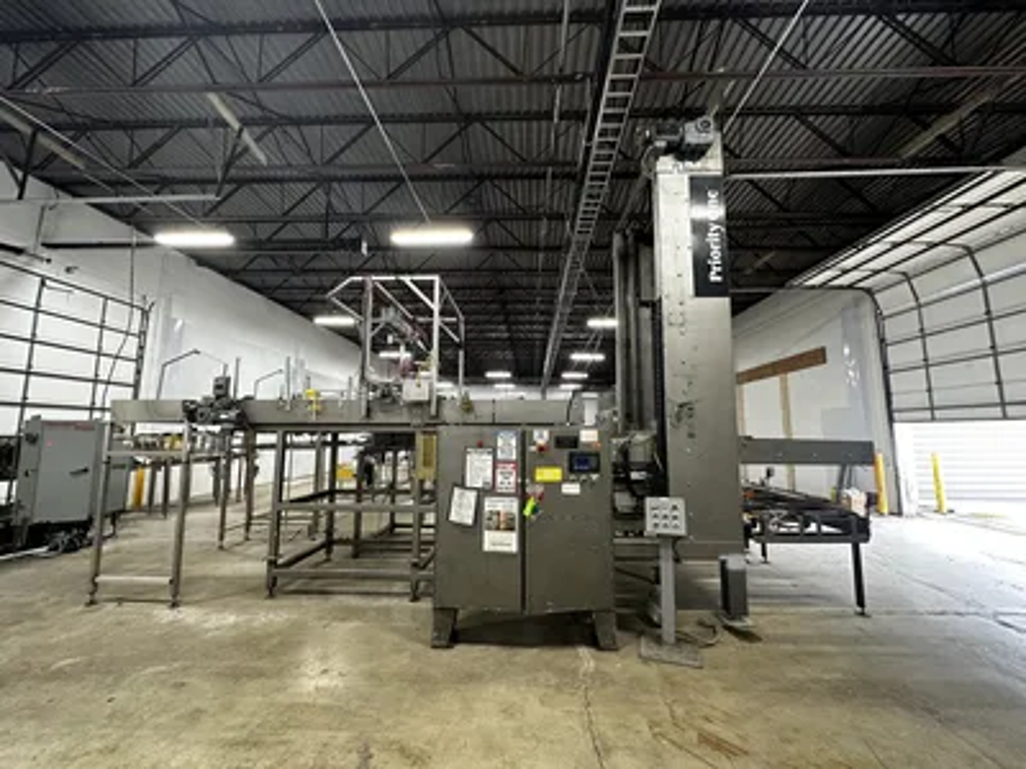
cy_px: 384
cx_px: 513
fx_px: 415
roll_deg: -0.2
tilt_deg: +5.8
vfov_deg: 85.7
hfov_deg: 102.1
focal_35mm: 14
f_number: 2.2
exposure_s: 1/60
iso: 200
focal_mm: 2.22
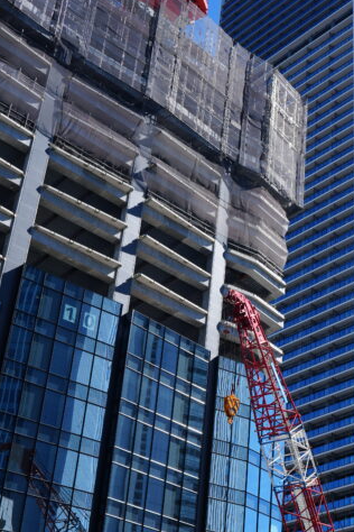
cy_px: 388
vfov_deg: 36.2
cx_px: 365
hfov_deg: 23.8
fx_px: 796
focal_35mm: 54
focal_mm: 25
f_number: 9
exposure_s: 1/125
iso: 100
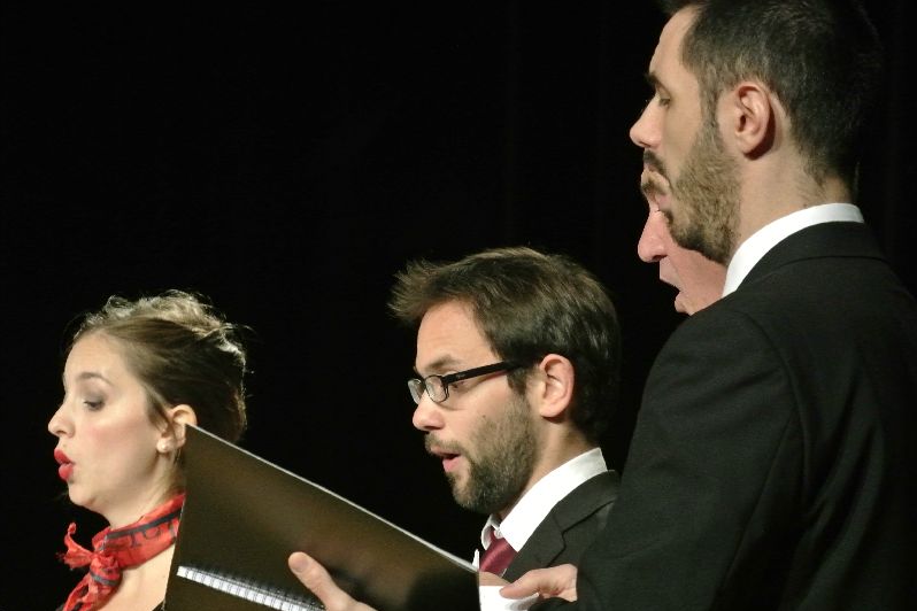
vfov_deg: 5.4
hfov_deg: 8.1
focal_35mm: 253
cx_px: 458
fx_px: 6444
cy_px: 306
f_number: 5.3
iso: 3200
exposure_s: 1/60
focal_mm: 93.5
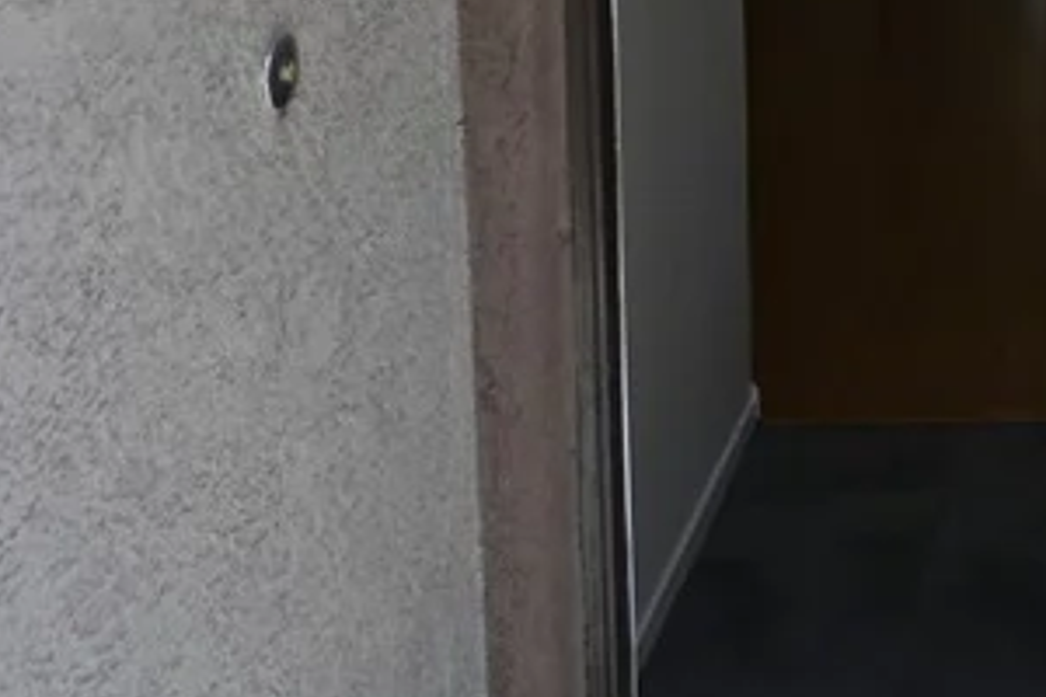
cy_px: -375
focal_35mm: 58
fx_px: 1685
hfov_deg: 31.5
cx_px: 1084
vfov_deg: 19.9
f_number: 5.6
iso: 125
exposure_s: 1/250
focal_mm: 17
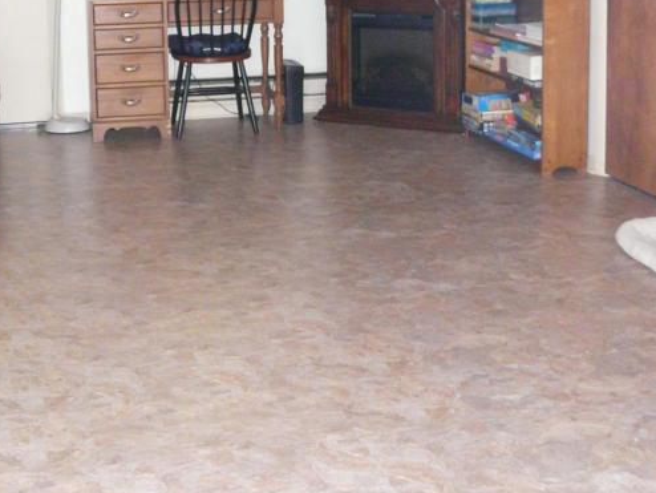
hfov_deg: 33.2
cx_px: 284
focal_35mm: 58
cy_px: 36
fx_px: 1100
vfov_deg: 24.4
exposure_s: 1/20
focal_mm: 4.6
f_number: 2.8
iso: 320
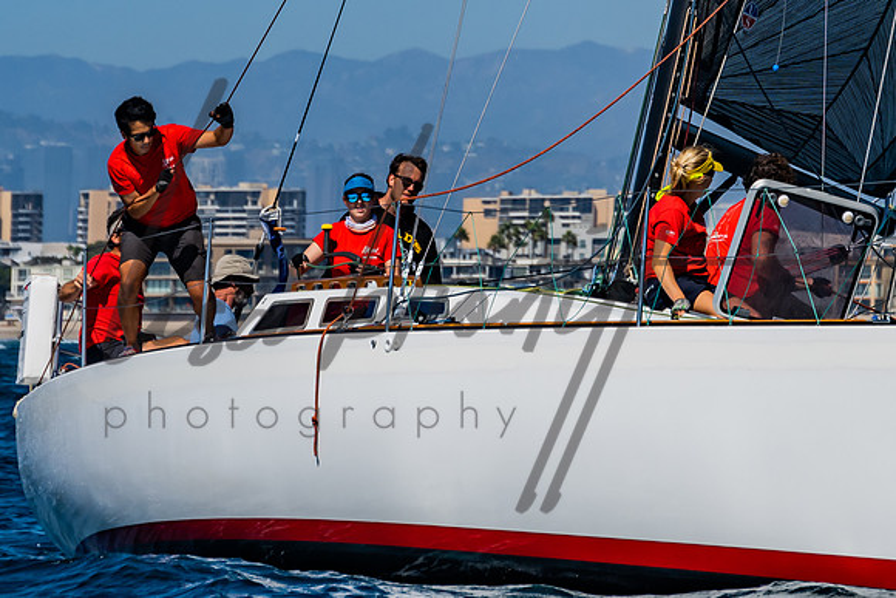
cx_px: 597
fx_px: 8308
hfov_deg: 6.2
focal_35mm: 334
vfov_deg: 4.1
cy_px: -51
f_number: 6.3
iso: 160
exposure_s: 1/2000
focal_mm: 130
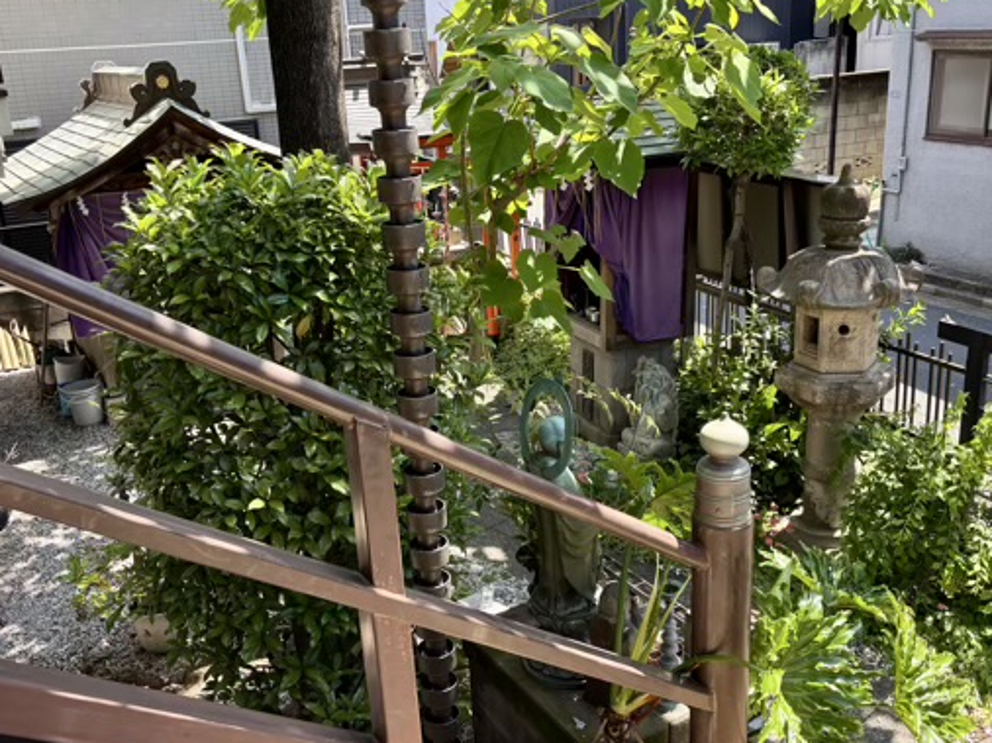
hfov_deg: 51.4
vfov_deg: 39.6
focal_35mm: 36
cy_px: 391
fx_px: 1031
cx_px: 476
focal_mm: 5.96
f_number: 1.6
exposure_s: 1/351
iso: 50
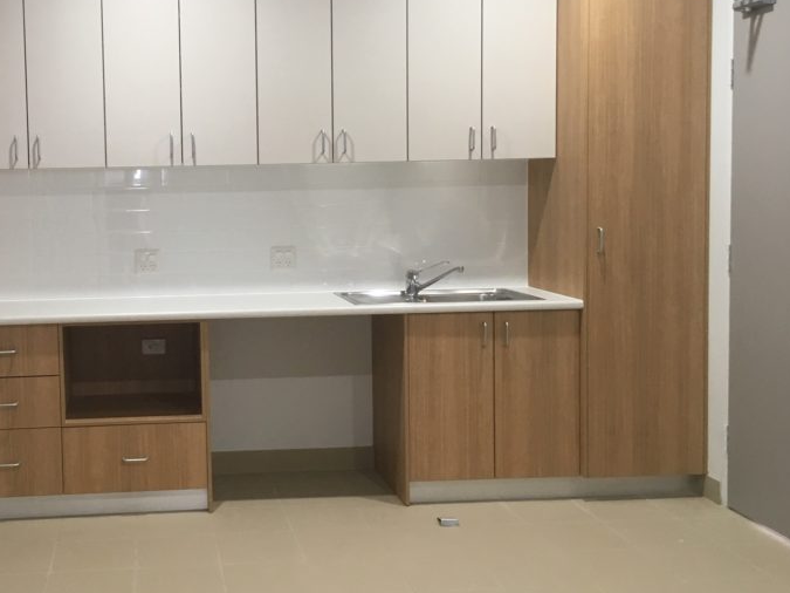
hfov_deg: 41.7
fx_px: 1004
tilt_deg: -3.6
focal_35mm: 44
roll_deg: +1.4
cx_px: 197
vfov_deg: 32.8
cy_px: 247
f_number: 2.2
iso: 100
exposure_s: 1/33
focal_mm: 4.15
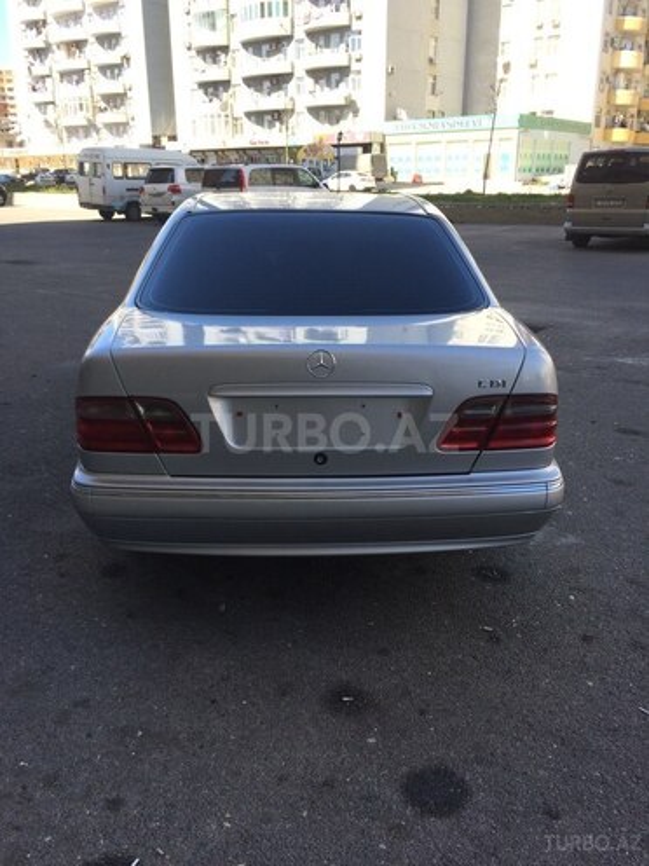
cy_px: 433
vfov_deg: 61.7
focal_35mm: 29
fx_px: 725
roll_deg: +2.2
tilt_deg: -19.9
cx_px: 324
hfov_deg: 48.2
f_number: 2.2
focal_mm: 4.15
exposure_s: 1/540
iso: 32
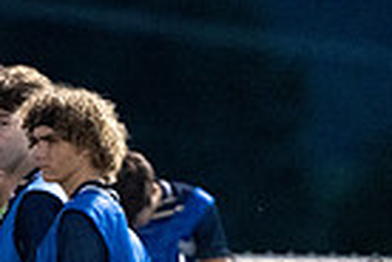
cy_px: 355
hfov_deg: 1.2
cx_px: -312
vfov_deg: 0.8
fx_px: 18325
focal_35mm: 1683
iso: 8000
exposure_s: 1/640
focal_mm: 400
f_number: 4
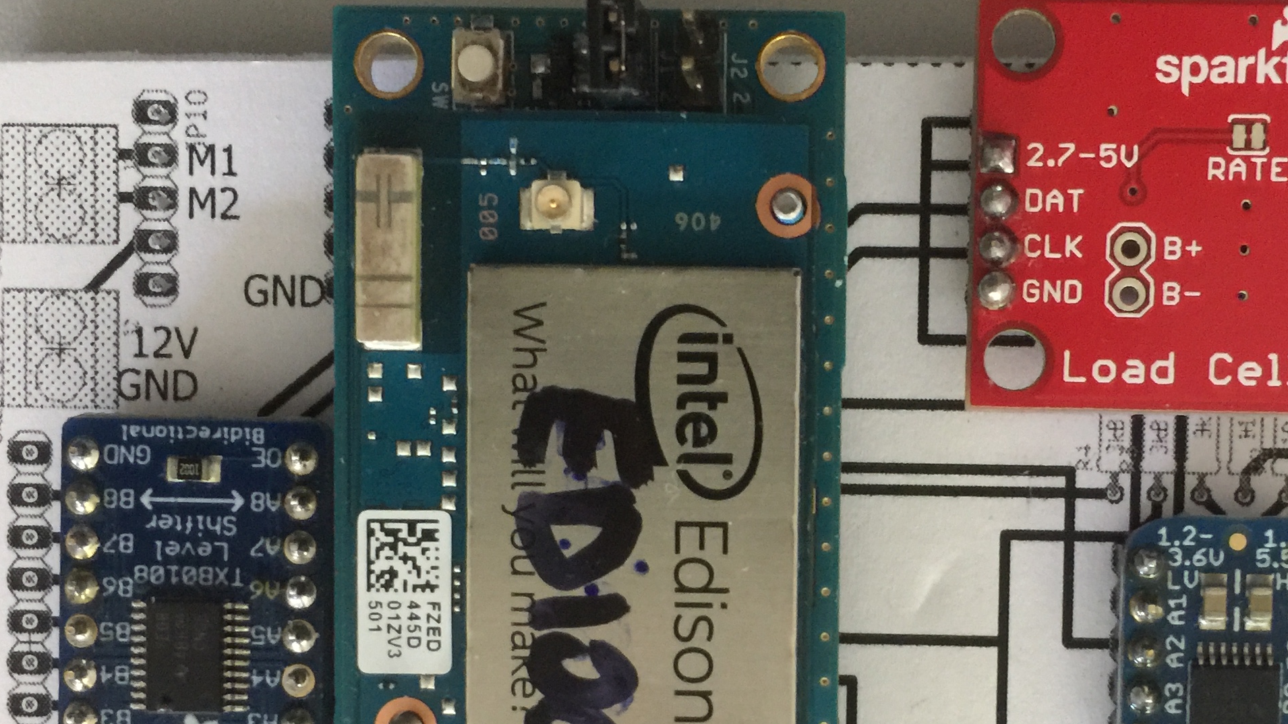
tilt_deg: -87.1
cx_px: 838
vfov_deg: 22.0
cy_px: 544
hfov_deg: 38.2
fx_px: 1844
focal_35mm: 54
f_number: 2.2
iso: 125
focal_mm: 4.15
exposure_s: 1/8
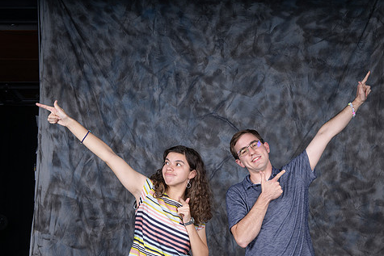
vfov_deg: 30.5
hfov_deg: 44.3
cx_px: 227
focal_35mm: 44
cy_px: 154
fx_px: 469
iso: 100
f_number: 8
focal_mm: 36
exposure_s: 1/250
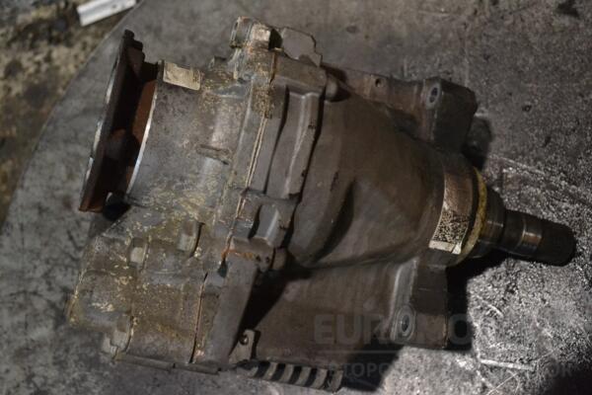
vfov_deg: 29.9
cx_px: 296
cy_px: 198
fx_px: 740
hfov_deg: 43.6
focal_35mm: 45
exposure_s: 1/160
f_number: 6.3
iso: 3200
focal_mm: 30
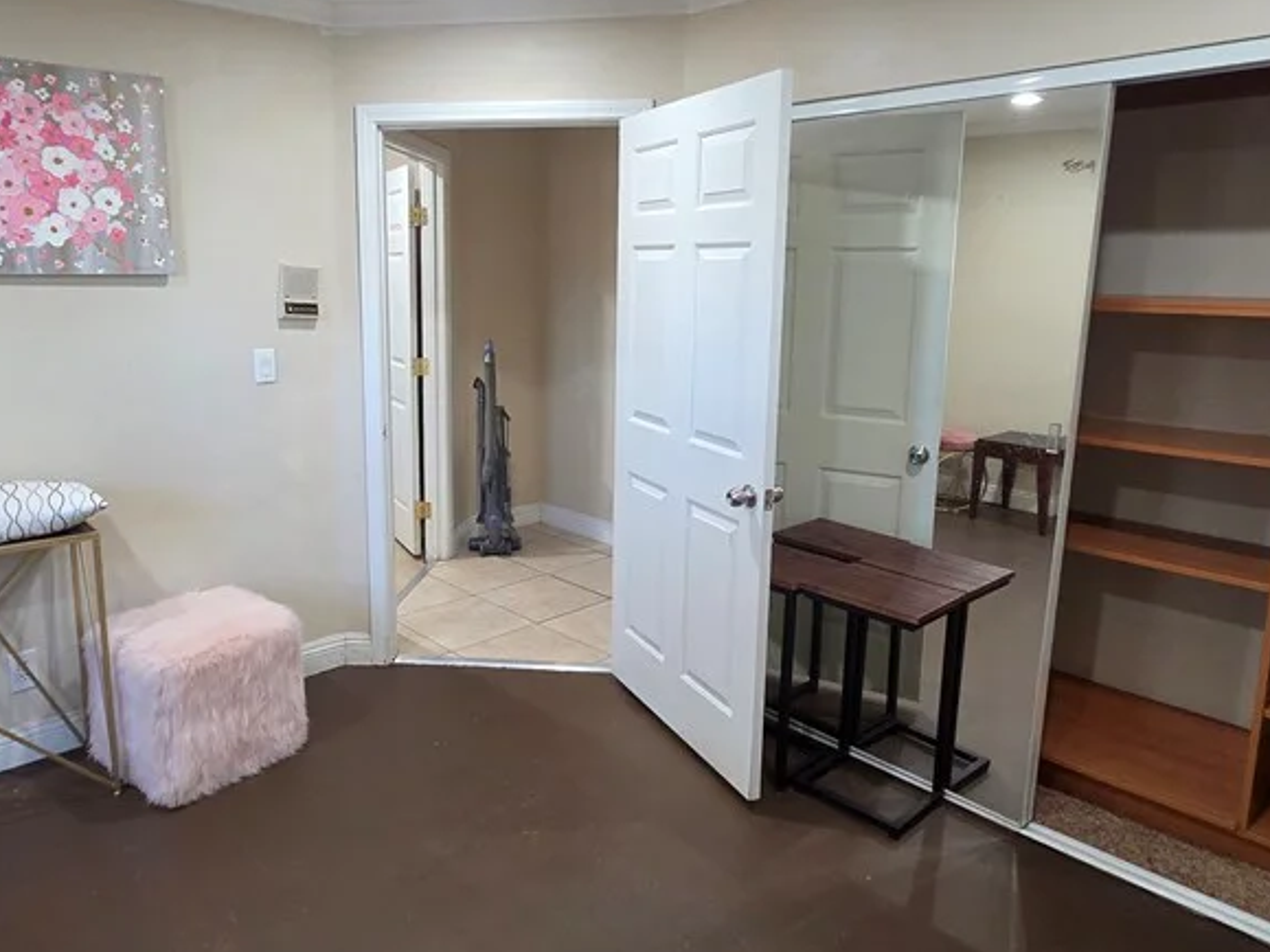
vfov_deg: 58.6
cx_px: 555
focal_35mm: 23
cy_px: 406
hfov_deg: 73.6
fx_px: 844
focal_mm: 2.2
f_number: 2.2
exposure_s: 1/60
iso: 400
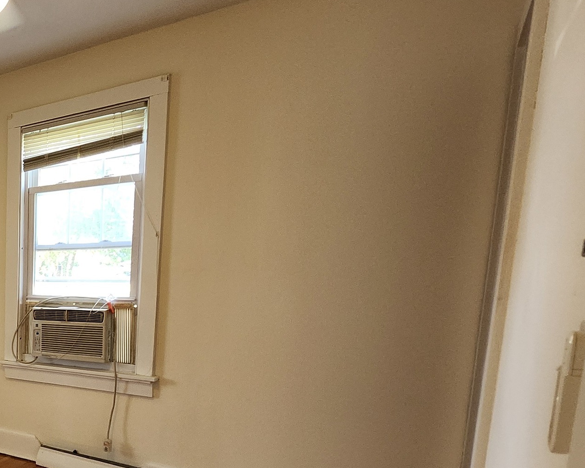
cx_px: -101
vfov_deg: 45.8
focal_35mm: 31
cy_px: 337
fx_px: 537
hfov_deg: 41.3
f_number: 2.2
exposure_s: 1/60
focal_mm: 1.74
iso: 160
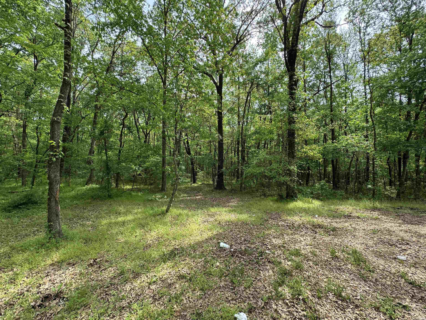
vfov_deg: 85.7
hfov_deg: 102.1
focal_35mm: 14
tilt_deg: +3.3
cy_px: 160
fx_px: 172
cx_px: 213
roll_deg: -0.2
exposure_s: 1/265
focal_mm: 2.22
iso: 40
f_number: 2.2
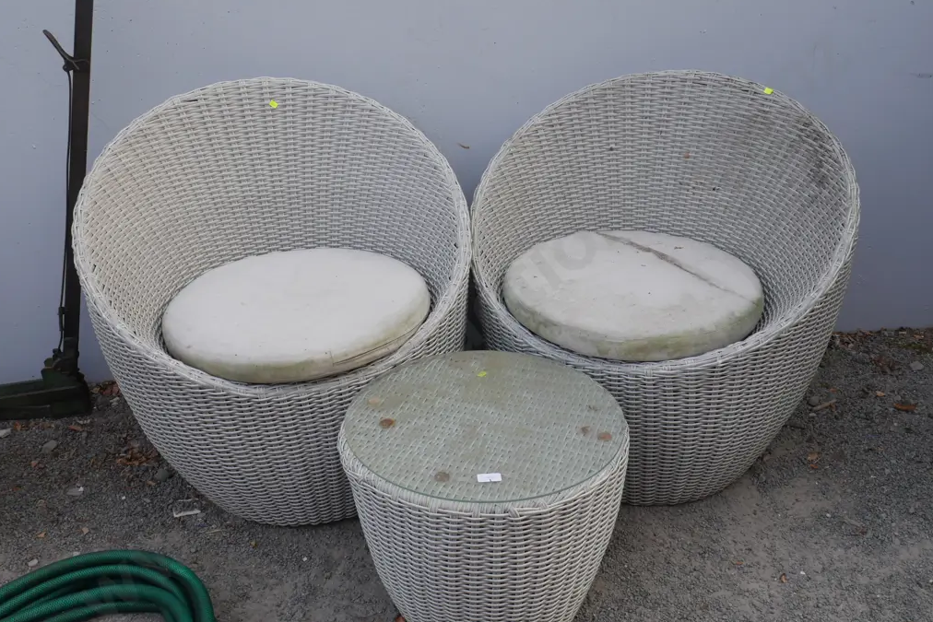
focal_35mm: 40
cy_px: 330
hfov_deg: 48.5
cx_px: 464
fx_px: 1037
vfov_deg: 33.4
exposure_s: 1/60
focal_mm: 19
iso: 400
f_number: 10
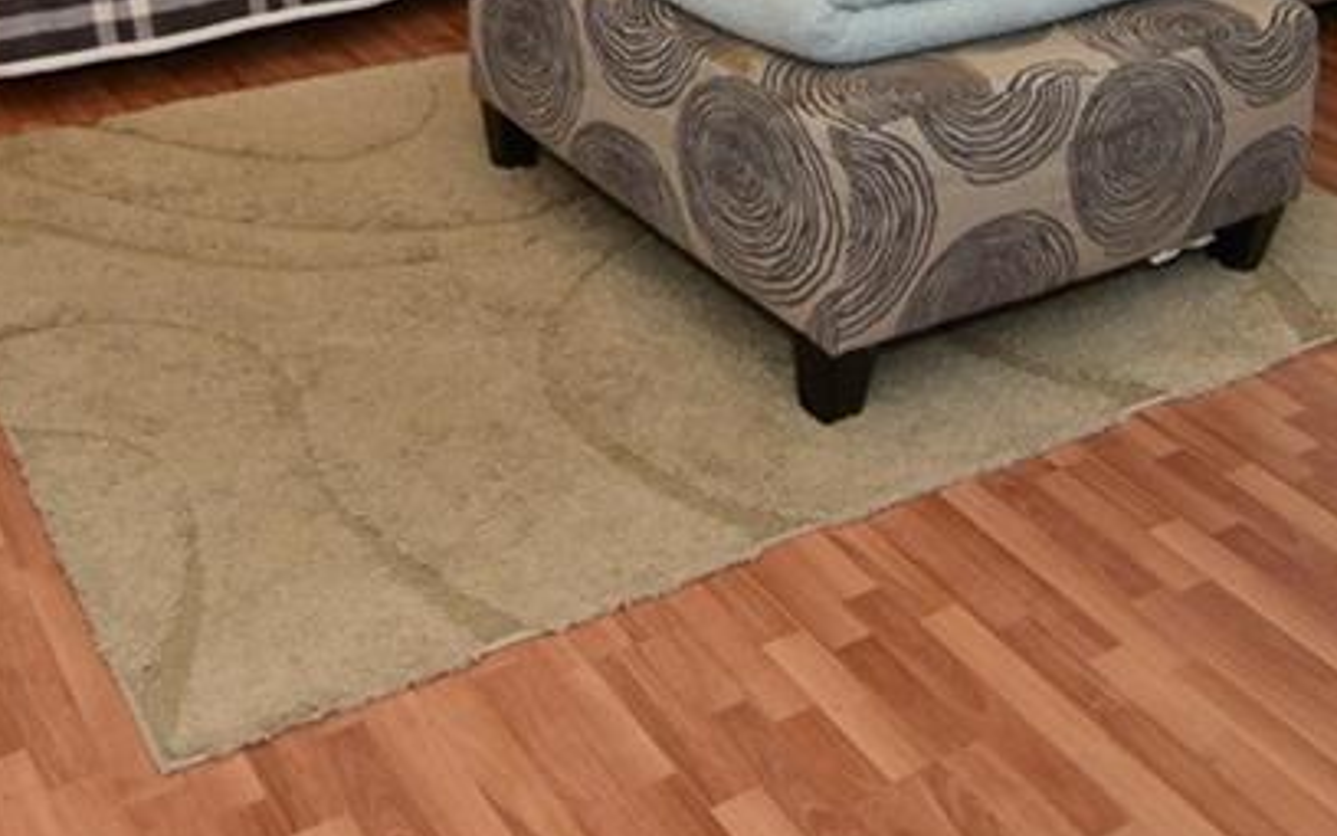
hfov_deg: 43.5
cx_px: 659
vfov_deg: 24.9
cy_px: -205
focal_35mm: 46
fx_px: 1676
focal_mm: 12
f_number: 5.6
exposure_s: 1/25
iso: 200
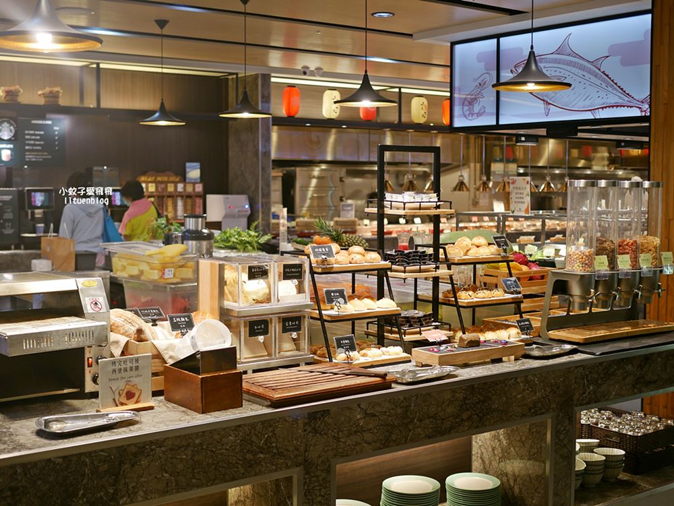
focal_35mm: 50
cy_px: 253
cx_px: 337
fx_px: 974
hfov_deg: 38.2
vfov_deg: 29.1
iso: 320
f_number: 1.8
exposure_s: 1/60
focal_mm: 25
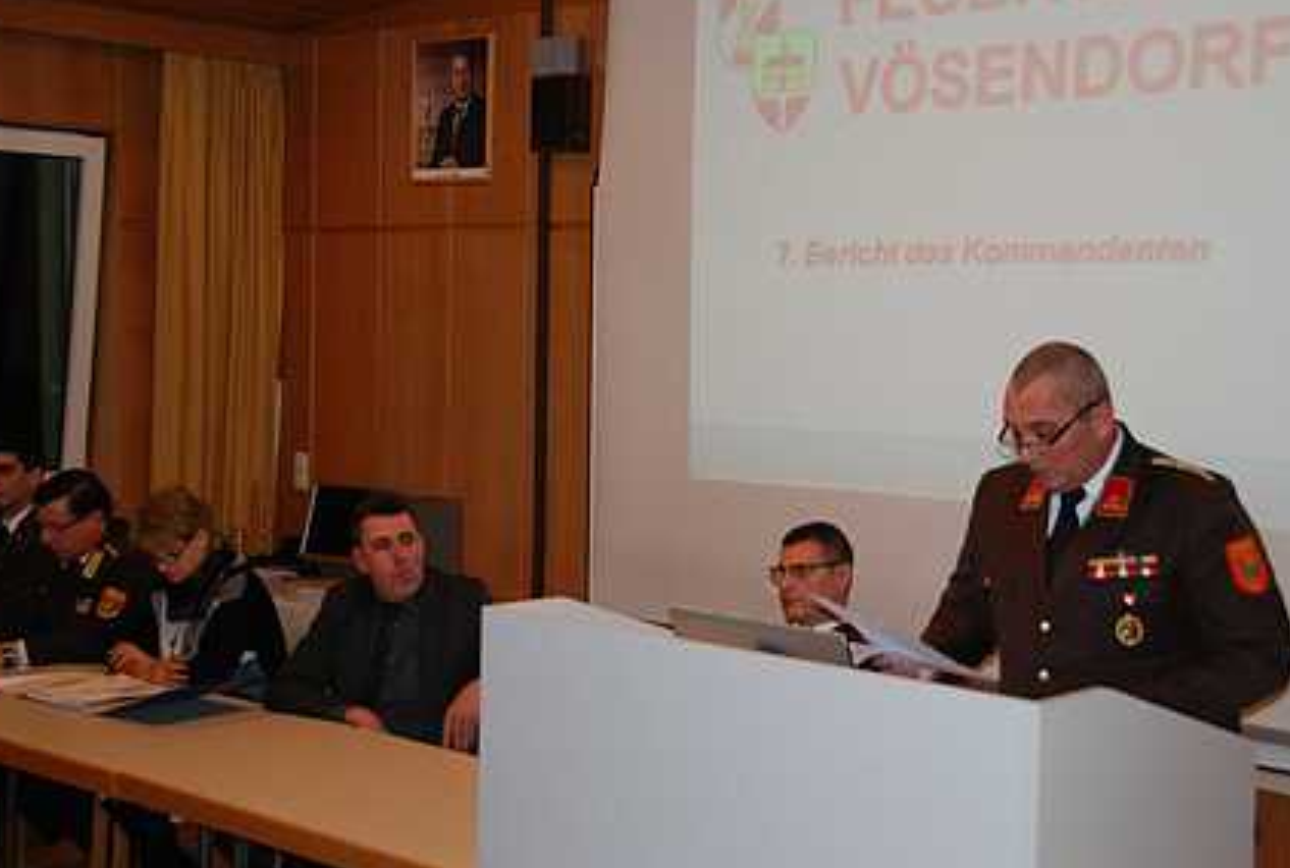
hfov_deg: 36.8
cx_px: 680
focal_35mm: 54
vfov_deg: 25.2
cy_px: 405
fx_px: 1941
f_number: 5
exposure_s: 1/60
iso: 800
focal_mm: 32
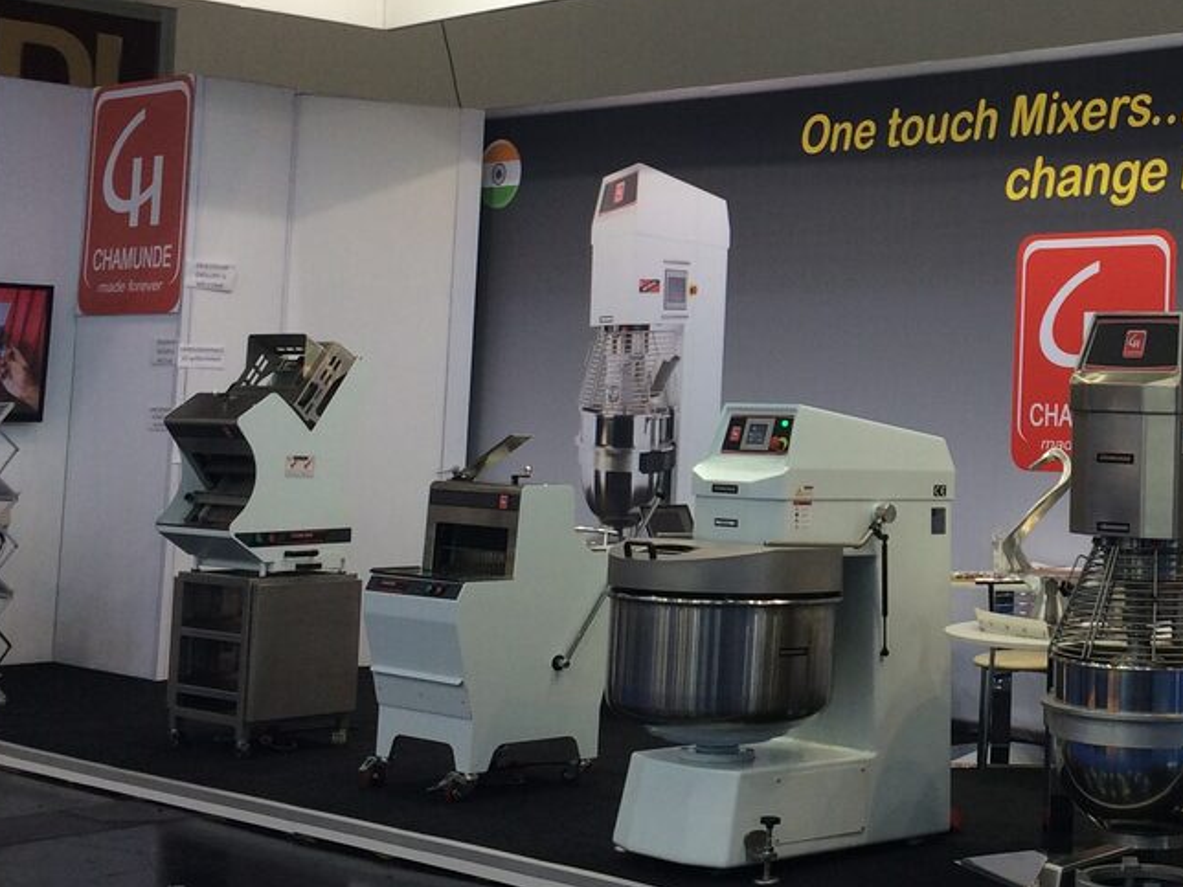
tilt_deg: +1.4
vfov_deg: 23.1
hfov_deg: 29.5
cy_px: 268
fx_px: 2153
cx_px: 1056
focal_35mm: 63
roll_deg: -1.8
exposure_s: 1/100
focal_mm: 4.15
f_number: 2.2
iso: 64
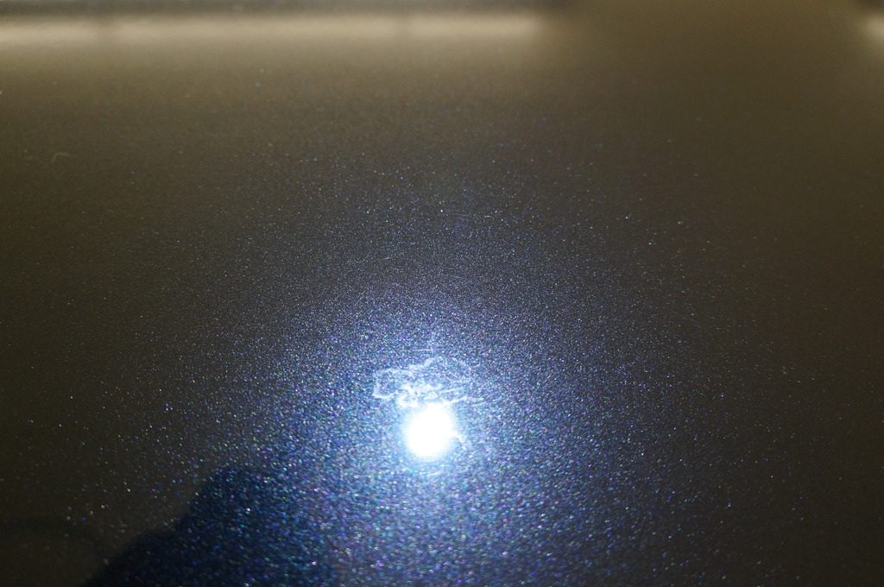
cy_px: 294
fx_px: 699
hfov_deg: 64.6
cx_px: 442
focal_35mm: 28
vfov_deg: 45.6
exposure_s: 1/60
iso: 1000
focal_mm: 19
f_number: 4
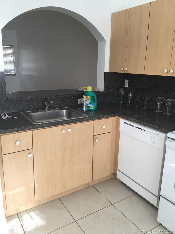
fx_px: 195
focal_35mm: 29
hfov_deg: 48.2
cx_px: 88
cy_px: 117
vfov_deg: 61.7
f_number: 2.2
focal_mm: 4.15
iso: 25
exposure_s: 1/15
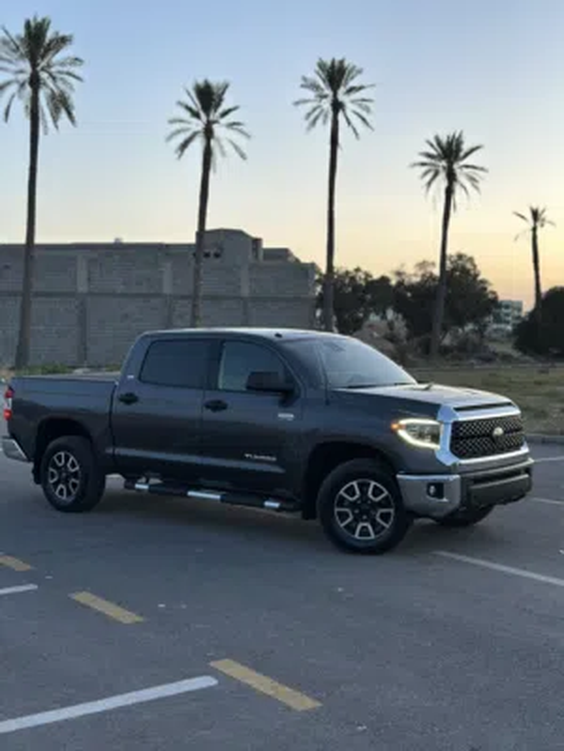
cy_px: 376
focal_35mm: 48
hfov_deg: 30.3
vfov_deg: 39.7
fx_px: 1043
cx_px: 282
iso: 160
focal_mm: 6.86
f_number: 1.78
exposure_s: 1/60
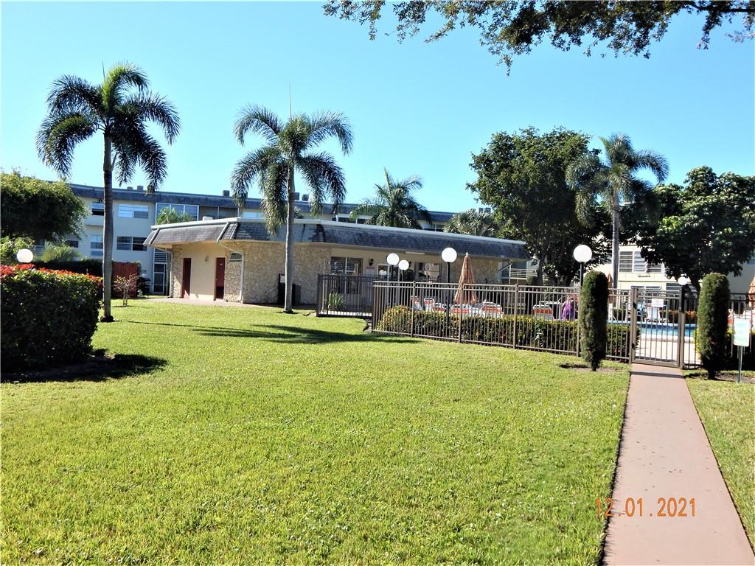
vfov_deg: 41.8
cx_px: 378
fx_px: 742
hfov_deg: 54.0
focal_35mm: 34
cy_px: 283
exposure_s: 1/1500
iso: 125
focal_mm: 6.1
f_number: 3.3
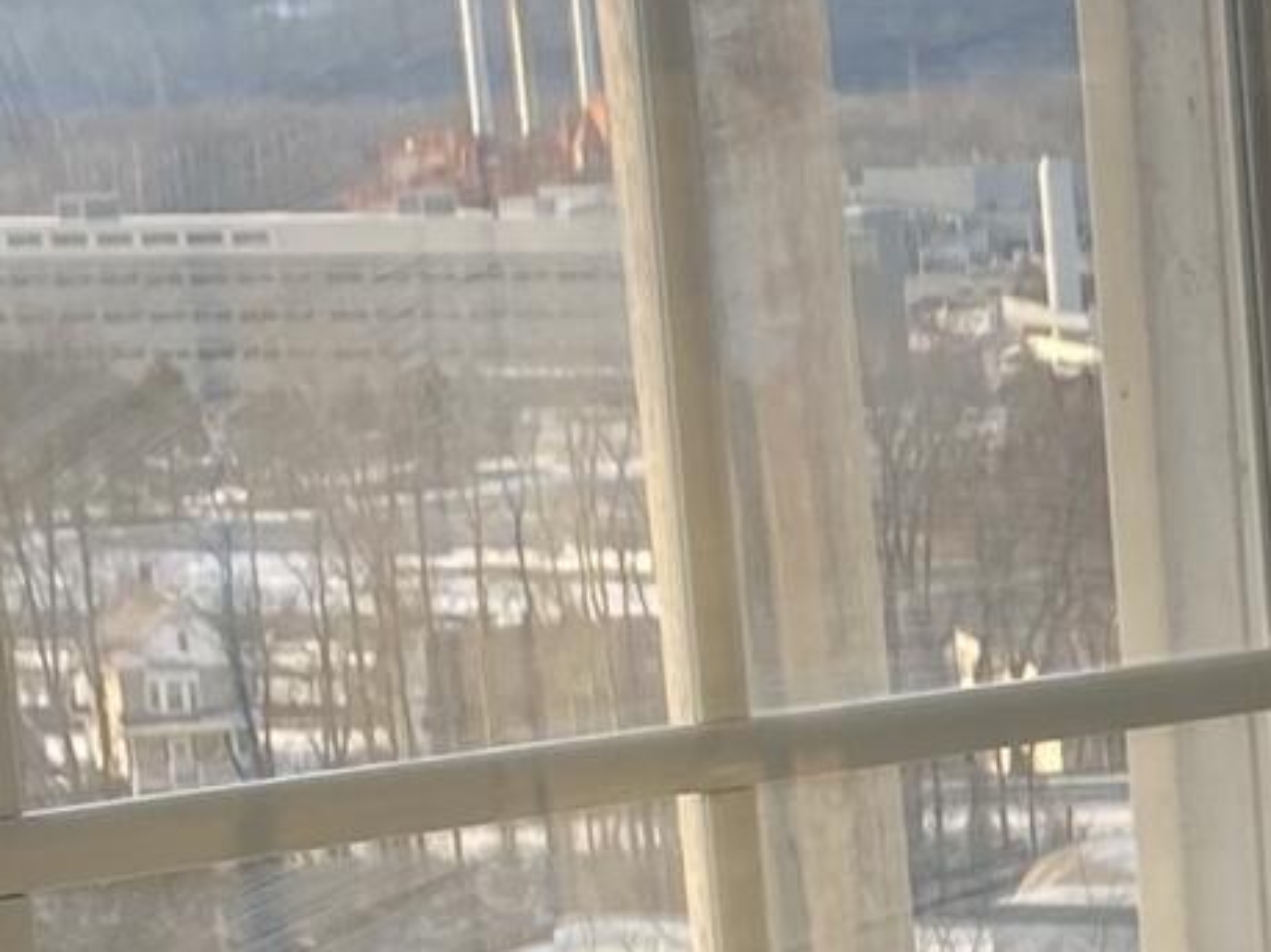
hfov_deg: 10.5
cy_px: 1638
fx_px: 6240
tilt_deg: -15.0
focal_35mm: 170
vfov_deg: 8.4
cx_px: 2736
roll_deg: +1.2
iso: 32
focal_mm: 4.25
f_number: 1.8
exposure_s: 1/382
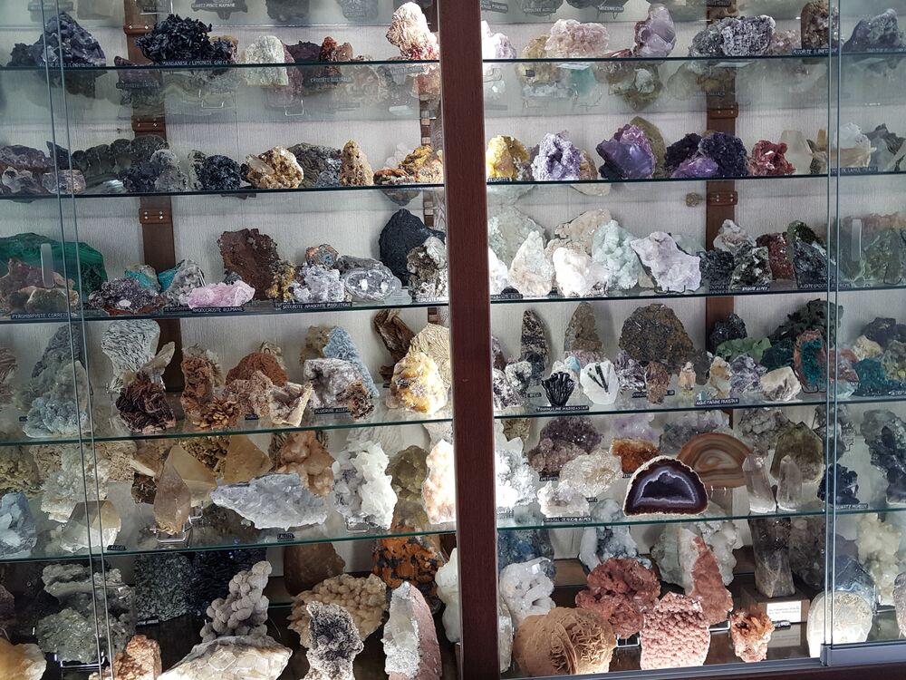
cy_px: 340
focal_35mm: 26
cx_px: 453
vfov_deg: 53.1
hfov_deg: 67.3
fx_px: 680
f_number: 1.7
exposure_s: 1/50
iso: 50
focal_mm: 4.2
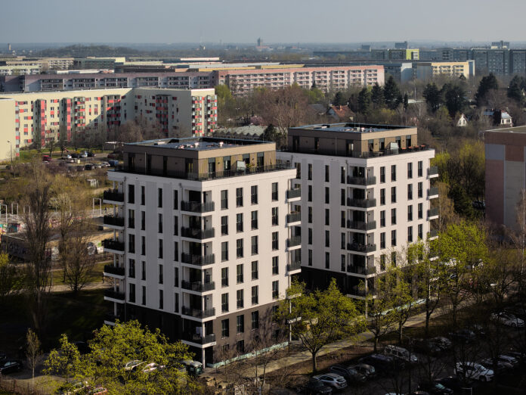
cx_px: 263
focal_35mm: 70
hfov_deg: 27.8
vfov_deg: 21.0
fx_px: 1064
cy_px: 198
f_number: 2.8
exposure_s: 1/1600
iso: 100
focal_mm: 19.35
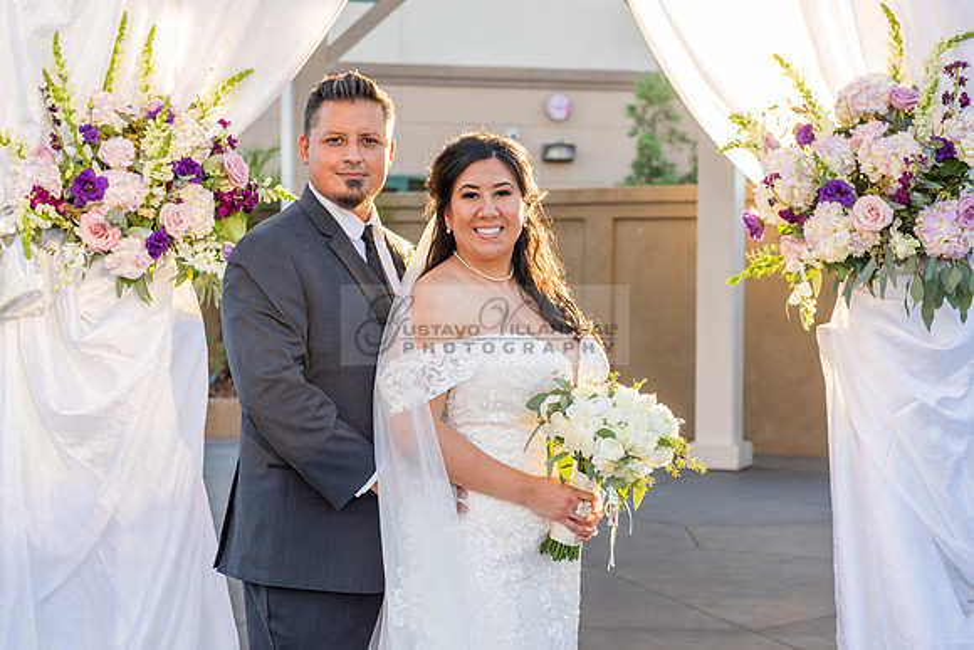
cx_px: 487
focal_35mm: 68
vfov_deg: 20.0
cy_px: 325
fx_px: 1847
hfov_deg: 29.5
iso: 200
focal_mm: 62
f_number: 4.5
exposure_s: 1/160
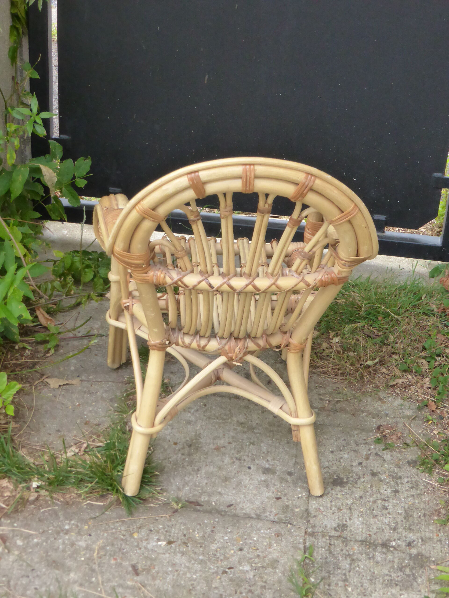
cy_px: 299
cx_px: 224
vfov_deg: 28.2
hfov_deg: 21.3
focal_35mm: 69
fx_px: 1193
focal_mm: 11.7
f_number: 4.9
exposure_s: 1/250
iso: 640
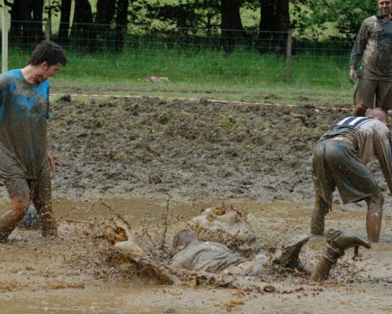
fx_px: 1678
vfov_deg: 10.7
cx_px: 186
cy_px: 157
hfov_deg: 13.3
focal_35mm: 145
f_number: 5.6
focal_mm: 85
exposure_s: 1/500
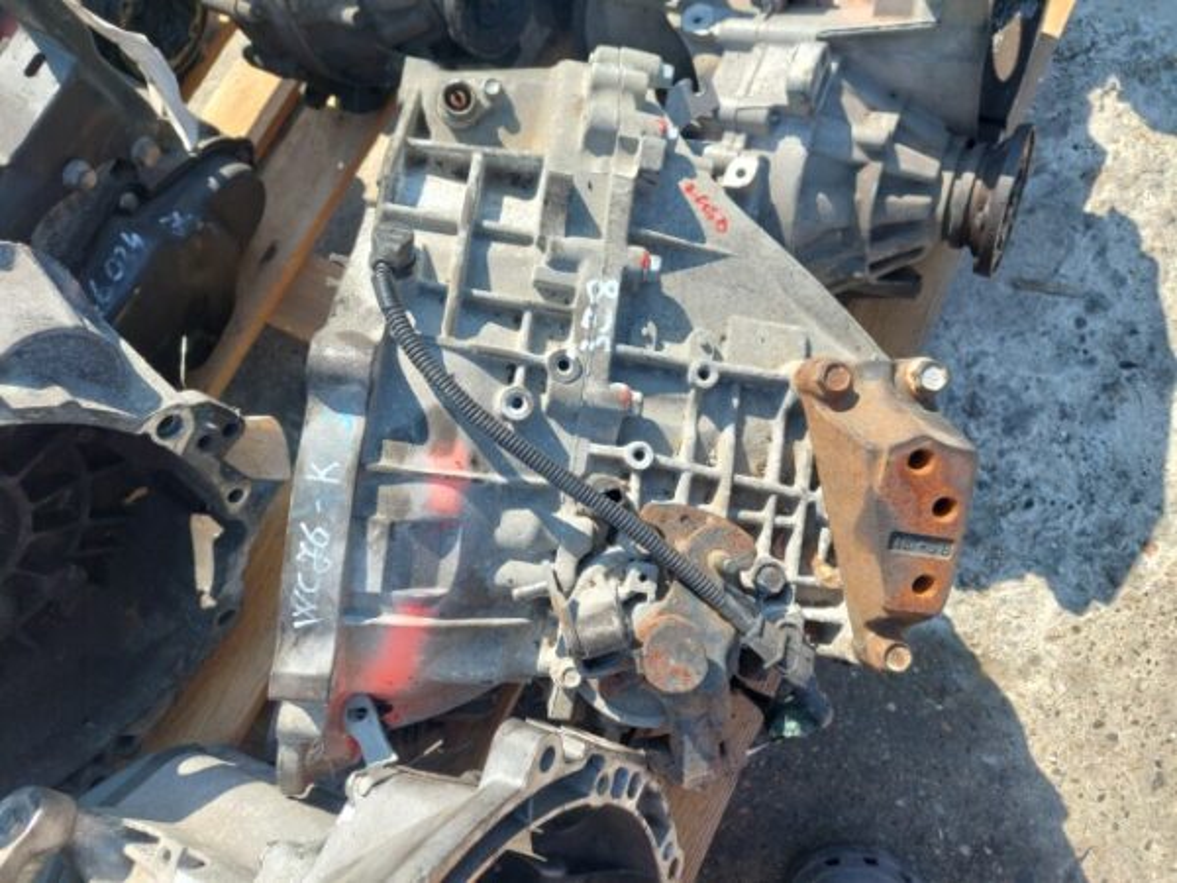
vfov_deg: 54.9
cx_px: 588
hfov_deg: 69.4
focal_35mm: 25
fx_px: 850
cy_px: 442
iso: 40
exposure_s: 1/732
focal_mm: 5.23
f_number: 1.8
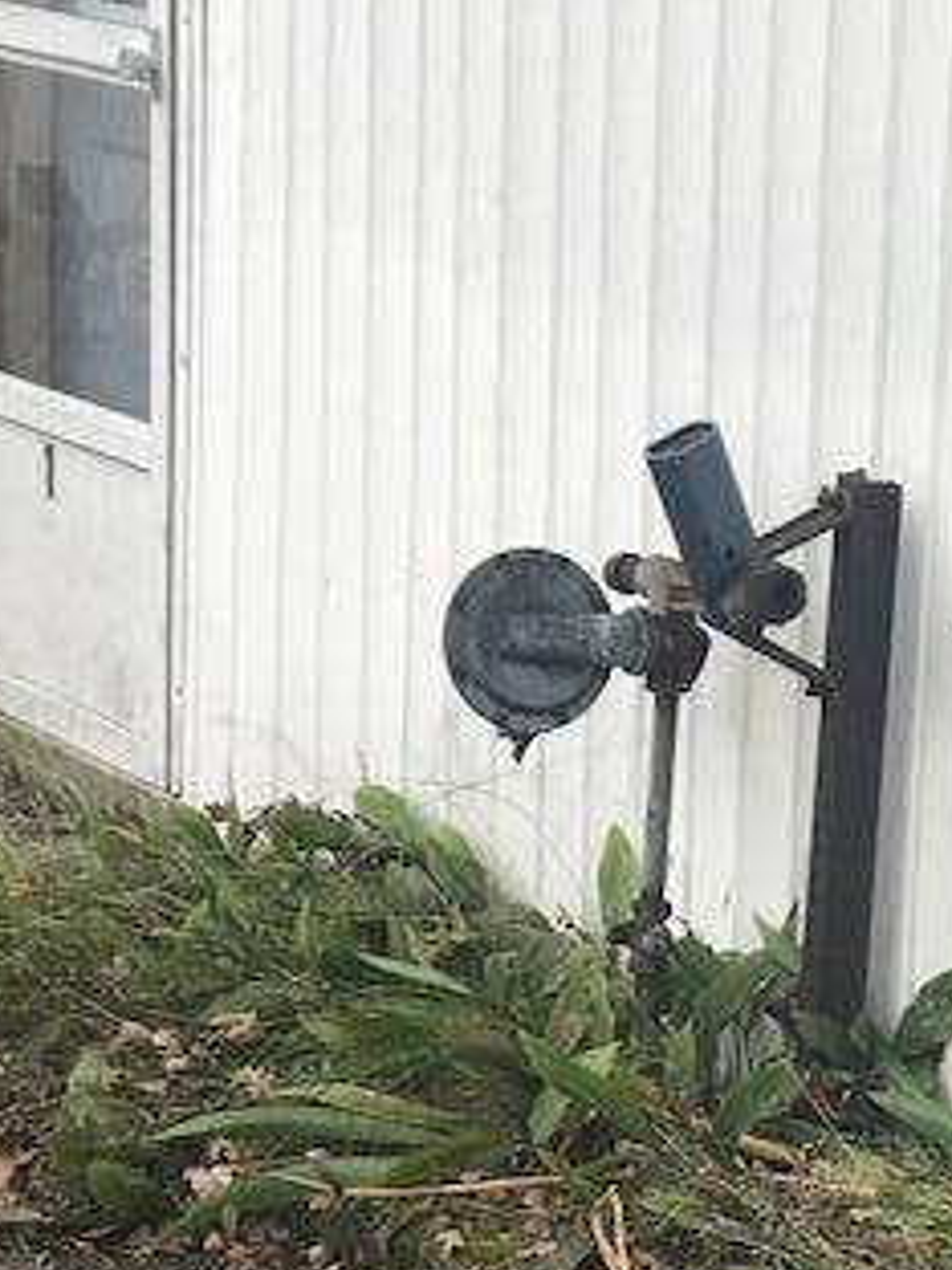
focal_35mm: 117
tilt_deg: -18.4
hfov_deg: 12.6
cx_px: 749
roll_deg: -2.4
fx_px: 4290
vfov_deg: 16.7
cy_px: 1066
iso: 40
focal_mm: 6.6
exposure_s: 1/60
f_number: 2.8
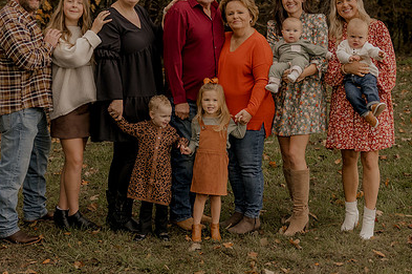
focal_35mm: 99
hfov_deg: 20.6
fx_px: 1132
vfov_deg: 13.8
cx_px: 162
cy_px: 91
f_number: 2.8
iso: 250
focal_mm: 45
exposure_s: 1/160
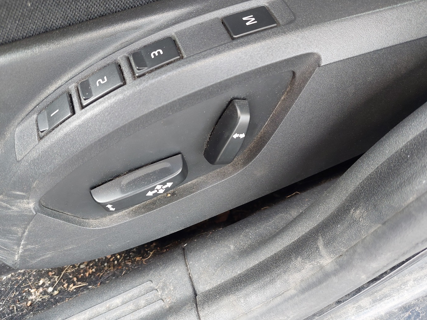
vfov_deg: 53.0
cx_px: 214
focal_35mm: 26
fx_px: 321
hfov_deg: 67.3
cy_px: 156
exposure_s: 1/50
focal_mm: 5.23
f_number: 1.8
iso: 320
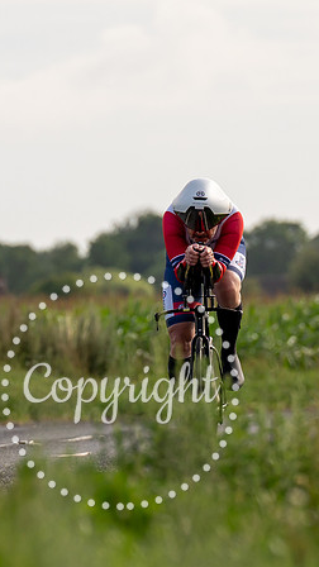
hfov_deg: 2.0
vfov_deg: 3.5
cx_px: 123
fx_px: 9338
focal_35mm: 621
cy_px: 341
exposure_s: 1/1000
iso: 125
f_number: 4
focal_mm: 194
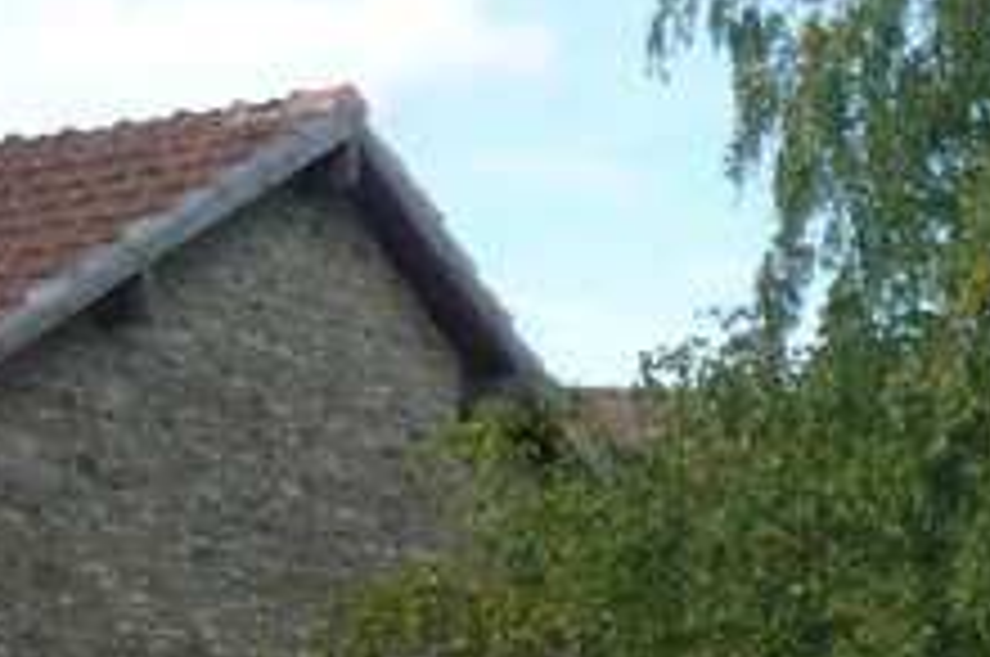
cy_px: 873
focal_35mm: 125
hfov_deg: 15.7
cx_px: 1264
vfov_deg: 10.7
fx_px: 3432
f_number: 2.8
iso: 100
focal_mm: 5.5
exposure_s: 1/800
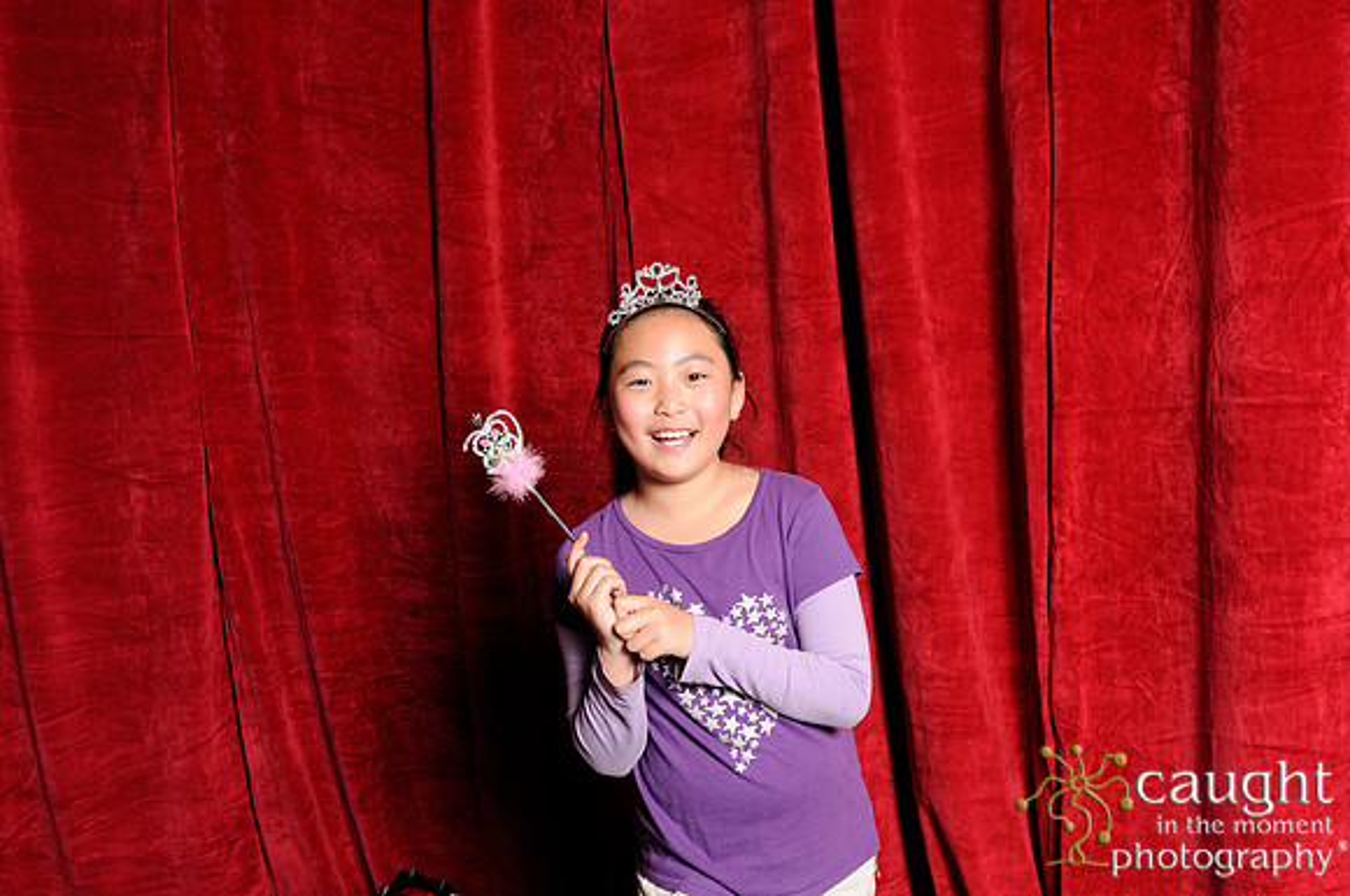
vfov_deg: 31.8
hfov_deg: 46.5
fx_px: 1573
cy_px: 448
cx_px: 675
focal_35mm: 42
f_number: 8
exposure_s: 1/60
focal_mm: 28
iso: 400
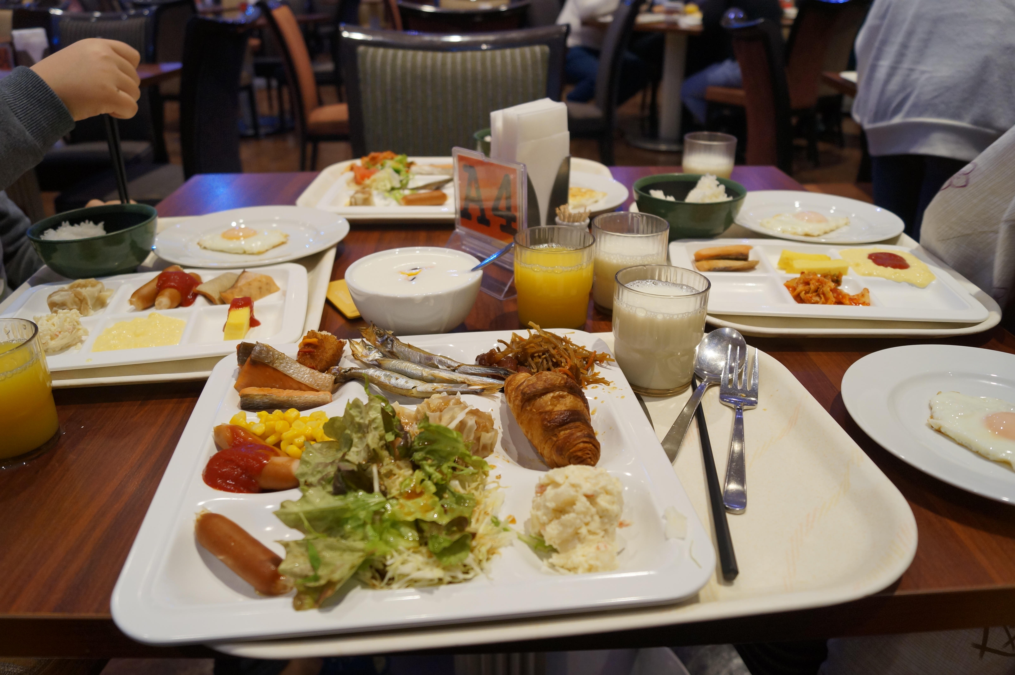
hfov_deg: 67.4
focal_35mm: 27
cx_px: 508
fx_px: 760
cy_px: 338
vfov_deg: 47.8
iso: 400
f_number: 4
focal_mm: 18
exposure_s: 1/60
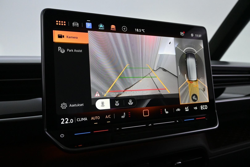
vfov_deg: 44.6
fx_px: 203
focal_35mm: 29
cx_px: 125
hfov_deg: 63.2
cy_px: 84
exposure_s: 1/100
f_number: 5
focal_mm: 19.5
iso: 3200
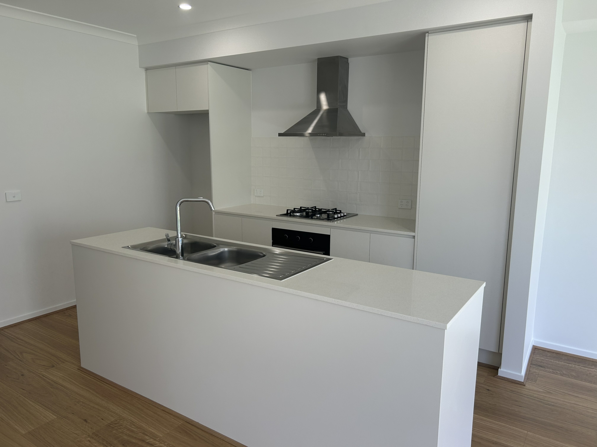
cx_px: 298
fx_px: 448
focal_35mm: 26
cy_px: 224
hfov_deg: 67.3
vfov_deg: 53.1
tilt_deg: -9.2
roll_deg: -0.5
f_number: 1.5
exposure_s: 1/212
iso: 40
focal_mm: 5.7
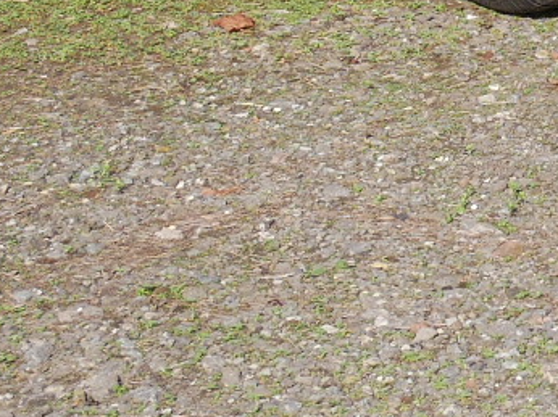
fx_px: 4655
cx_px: 1576
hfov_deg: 6.4
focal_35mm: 289
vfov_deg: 5.1
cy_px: -356
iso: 200
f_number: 8
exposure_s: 1/320
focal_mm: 22
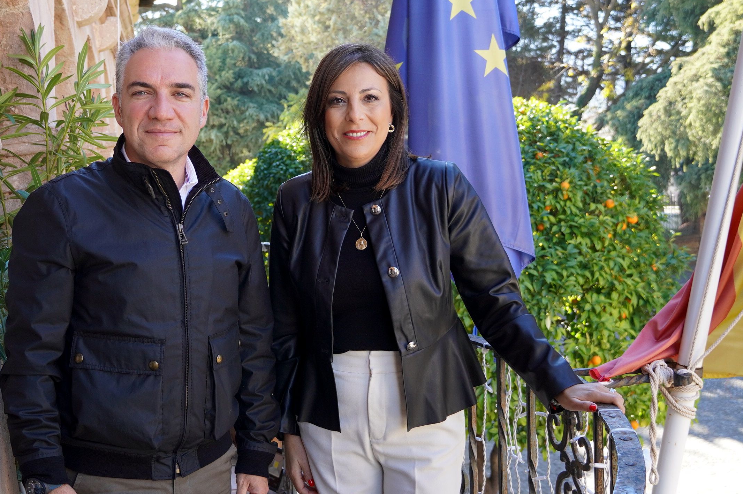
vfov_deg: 27.6
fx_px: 1004
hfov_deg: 40.5
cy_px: 251
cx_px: 312
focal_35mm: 49
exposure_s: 1/160
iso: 320
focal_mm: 23
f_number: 4
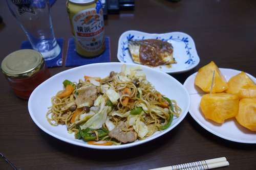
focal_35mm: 28
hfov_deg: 65.5
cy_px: 85
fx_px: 199
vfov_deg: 46.4
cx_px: 128
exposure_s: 1/30
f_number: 1.8
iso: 250
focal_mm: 10.4
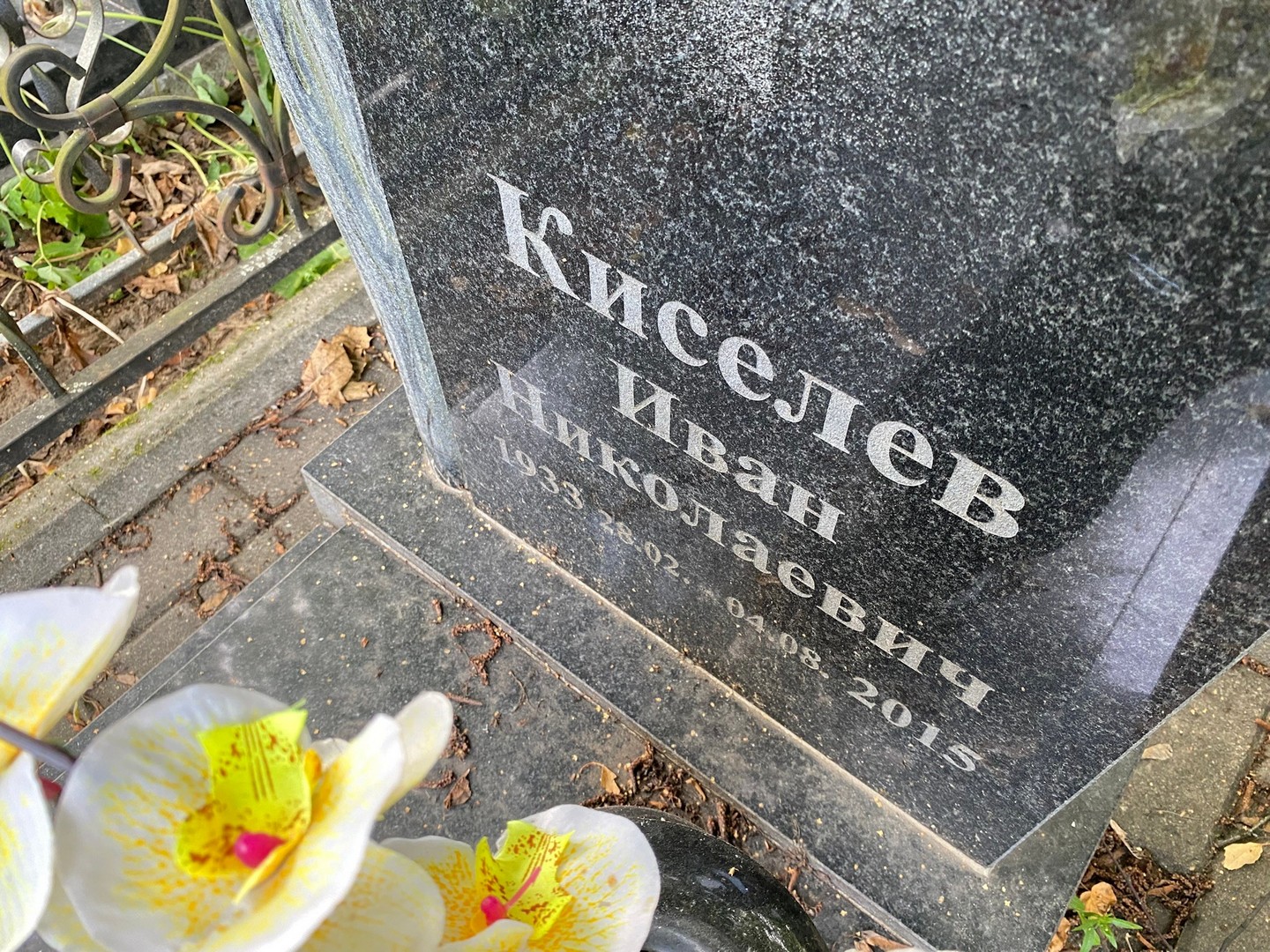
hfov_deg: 67.3
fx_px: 954
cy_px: 476
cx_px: 635
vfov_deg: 53.1
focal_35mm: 26
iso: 125
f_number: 1.8
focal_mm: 4.25
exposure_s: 1/60
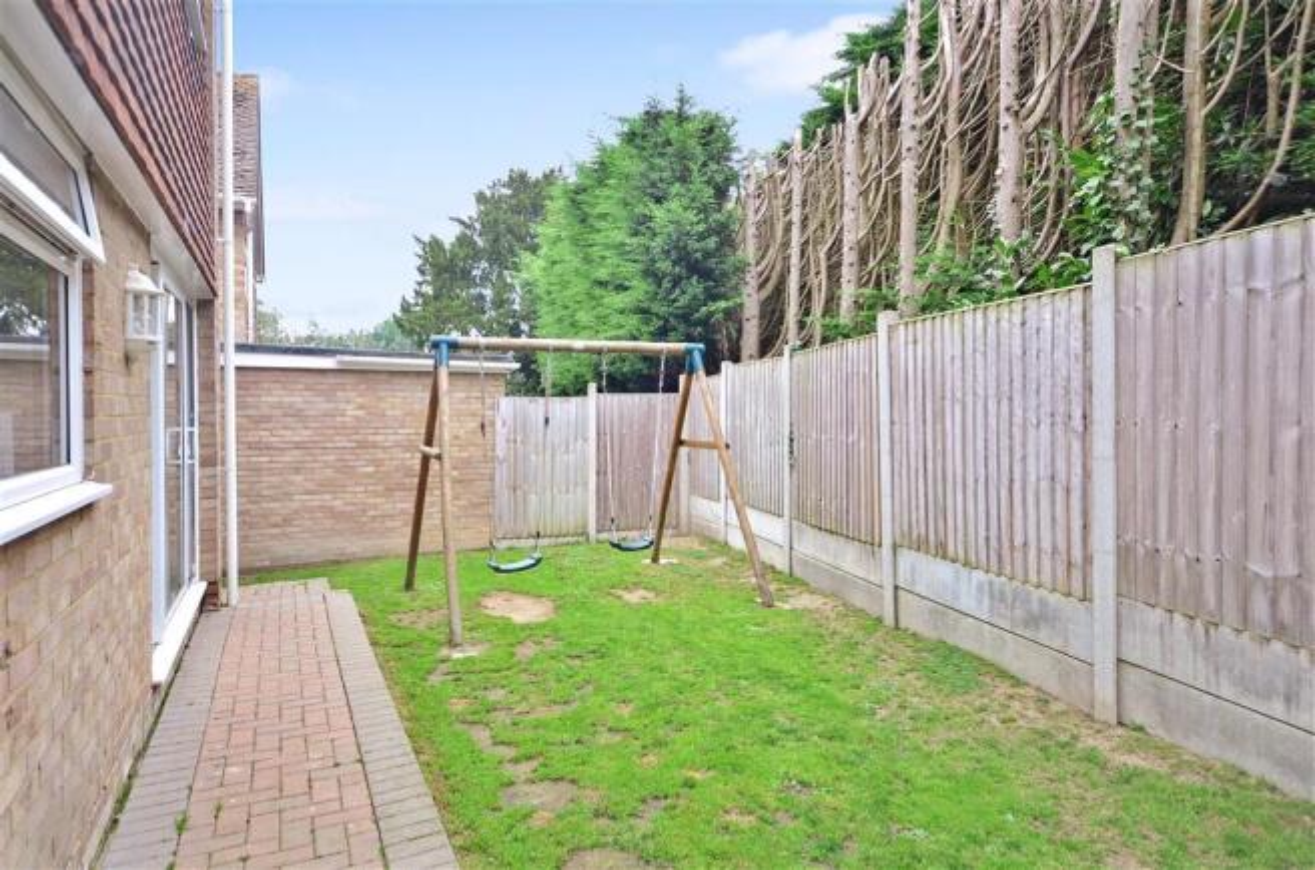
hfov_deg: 77.5
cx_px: 658
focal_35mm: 22
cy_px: 435
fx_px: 820
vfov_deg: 55.9
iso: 200
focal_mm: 15
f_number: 5
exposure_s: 1/60
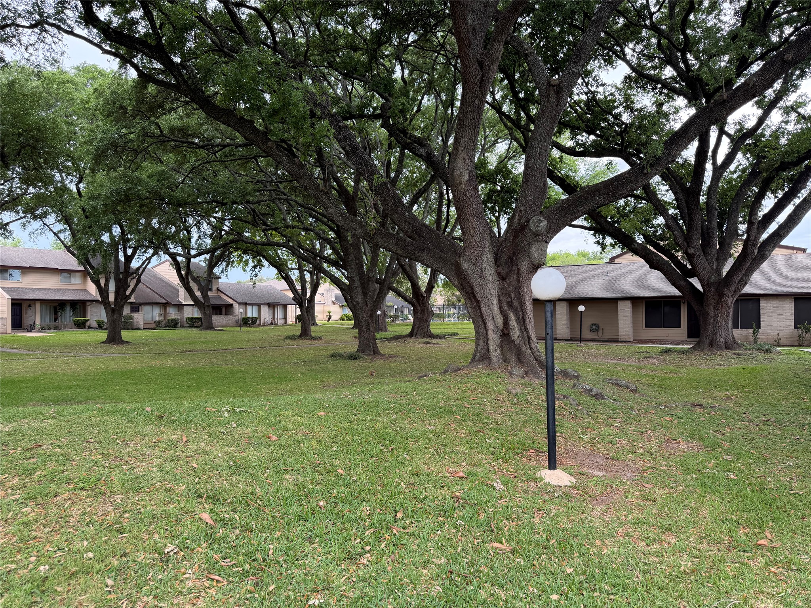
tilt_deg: +0.9
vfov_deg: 56.8
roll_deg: +0.7
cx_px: 406
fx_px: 562
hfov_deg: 71.6
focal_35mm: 24
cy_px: 304
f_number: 1.78
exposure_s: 1/284
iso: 80
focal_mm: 6.76
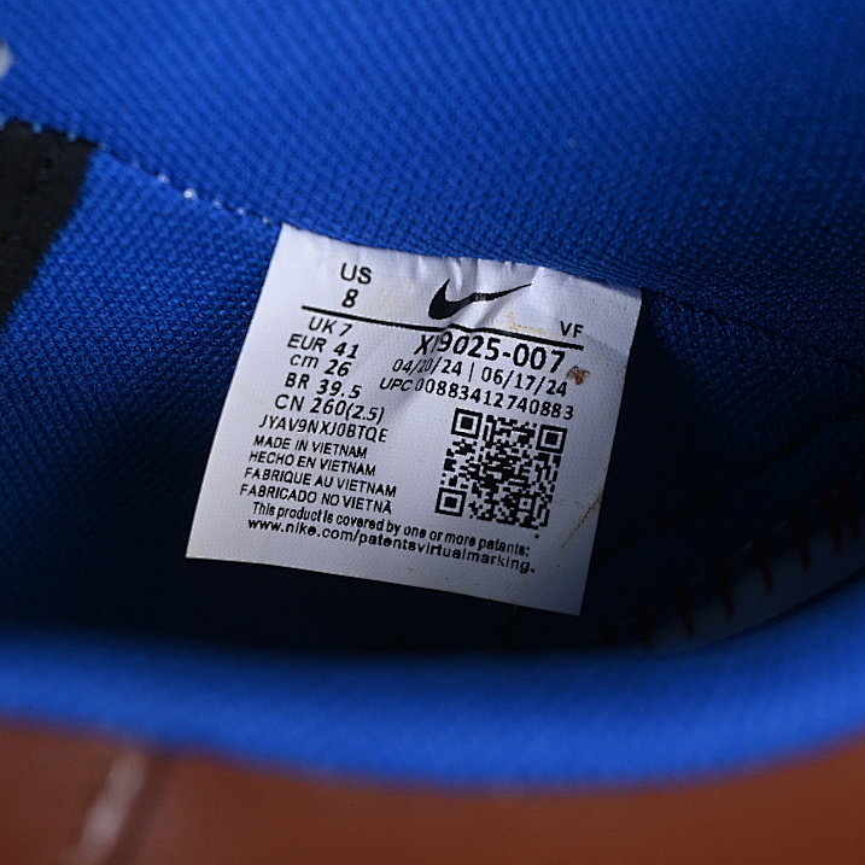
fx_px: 2714
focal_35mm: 96
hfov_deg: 18.1
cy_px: 432
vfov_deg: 18.1
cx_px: 458
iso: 160
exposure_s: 1/60
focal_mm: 50
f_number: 6.3
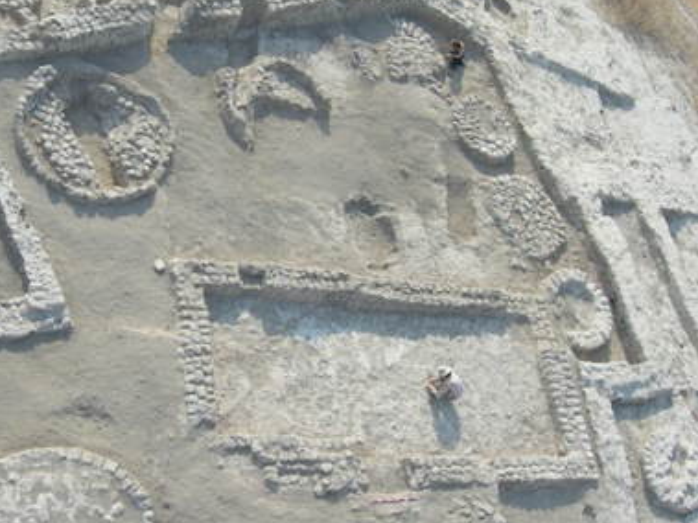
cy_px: 290
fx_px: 1089
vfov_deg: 27.0
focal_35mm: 54
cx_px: 252
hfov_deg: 35.3
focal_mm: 7.8
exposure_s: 1/231
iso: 50
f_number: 4.8
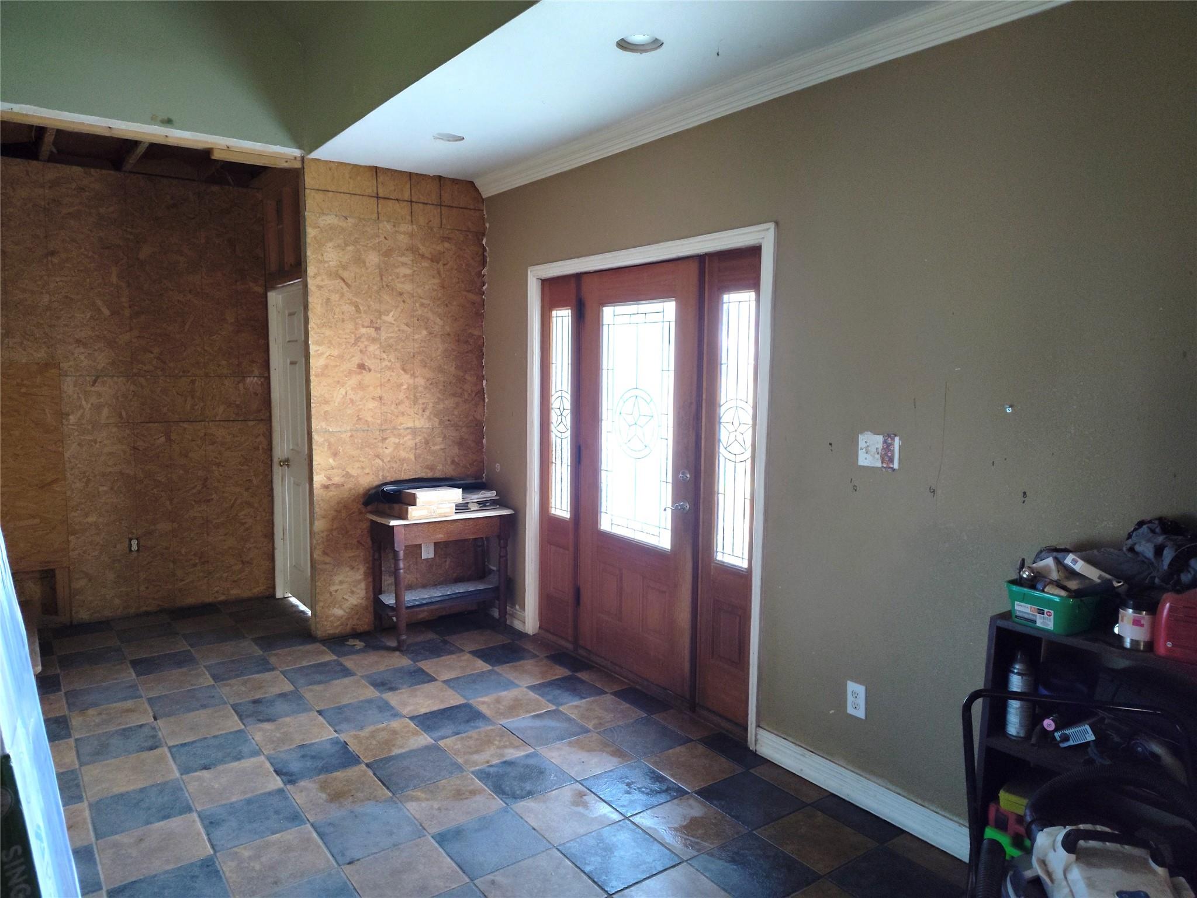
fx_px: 795
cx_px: 598
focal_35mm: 23
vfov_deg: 58.9
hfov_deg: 73.9
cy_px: 449
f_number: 1.8
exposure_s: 1/60
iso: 1088
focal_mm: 5.56
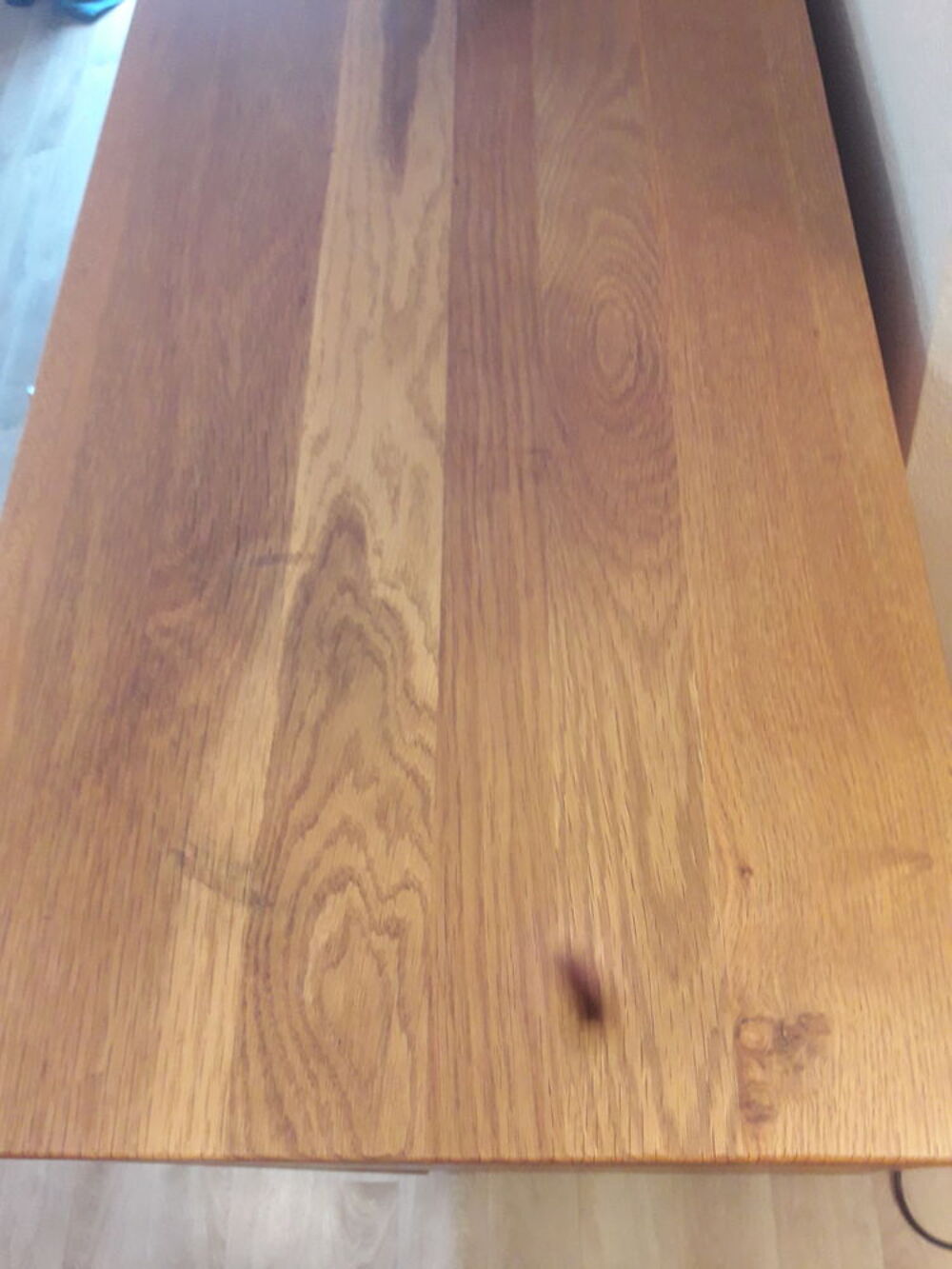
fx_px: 1027
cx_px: 476
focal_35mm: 28
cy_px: 634
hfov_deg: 49.8
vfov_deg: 63.4
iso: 160
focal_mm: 3.7
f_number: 1.9
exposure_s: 1/17
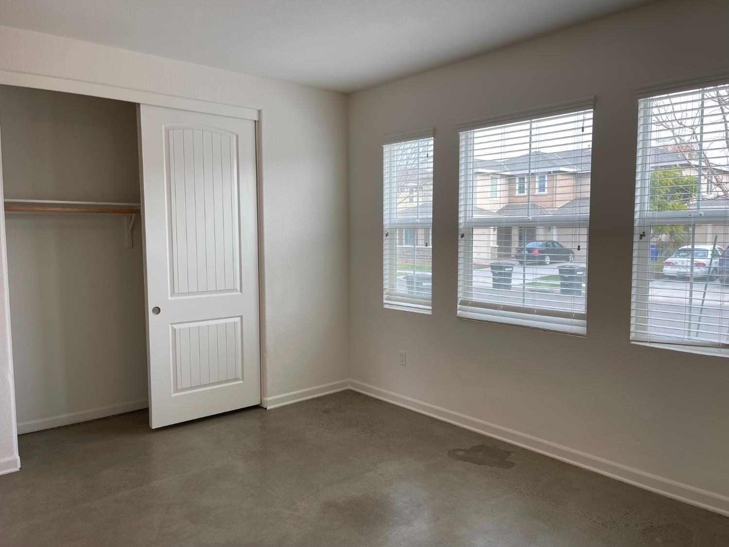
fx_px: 526
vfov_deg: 54.9
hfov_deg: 69.4
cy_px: 274
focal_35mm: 25
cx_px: 364
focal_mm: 5.1
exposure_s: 1/120
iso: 40
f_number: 1.6
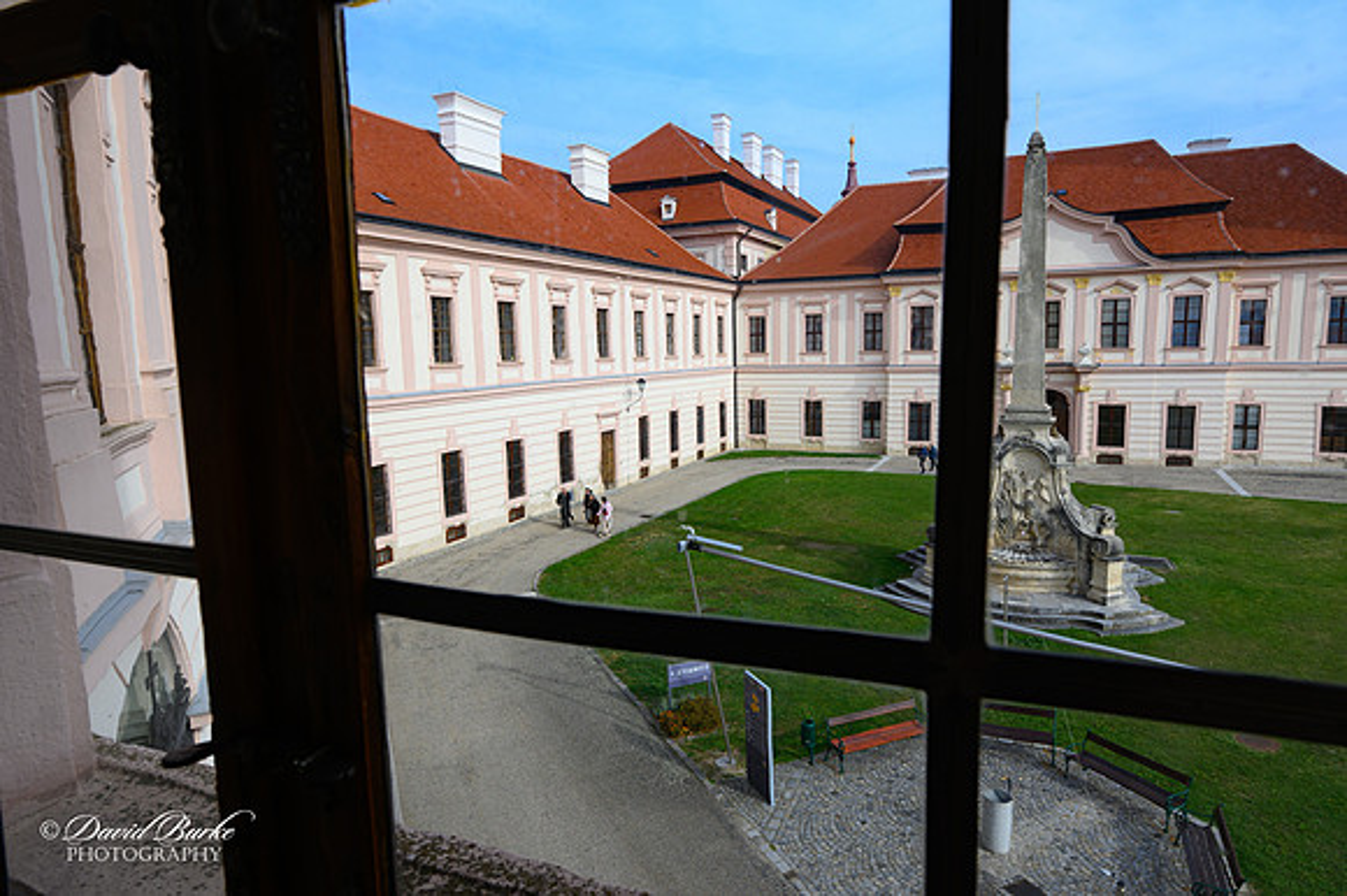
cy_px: 448
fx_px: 785
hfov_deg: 81.2
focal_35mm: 21
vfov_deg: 59.4
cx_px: 674
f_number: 8
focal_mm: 14
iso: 160
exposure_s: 1/320
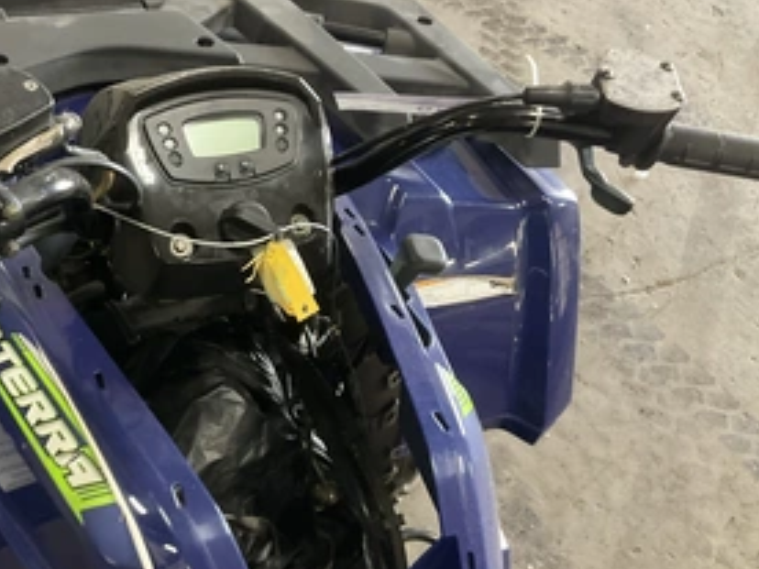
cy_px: 275
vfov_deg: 34.3
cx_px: 236
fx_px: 921
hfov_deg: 44.0
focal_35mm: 42
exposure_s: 1/40
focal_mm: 3
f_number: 1.8
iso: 200
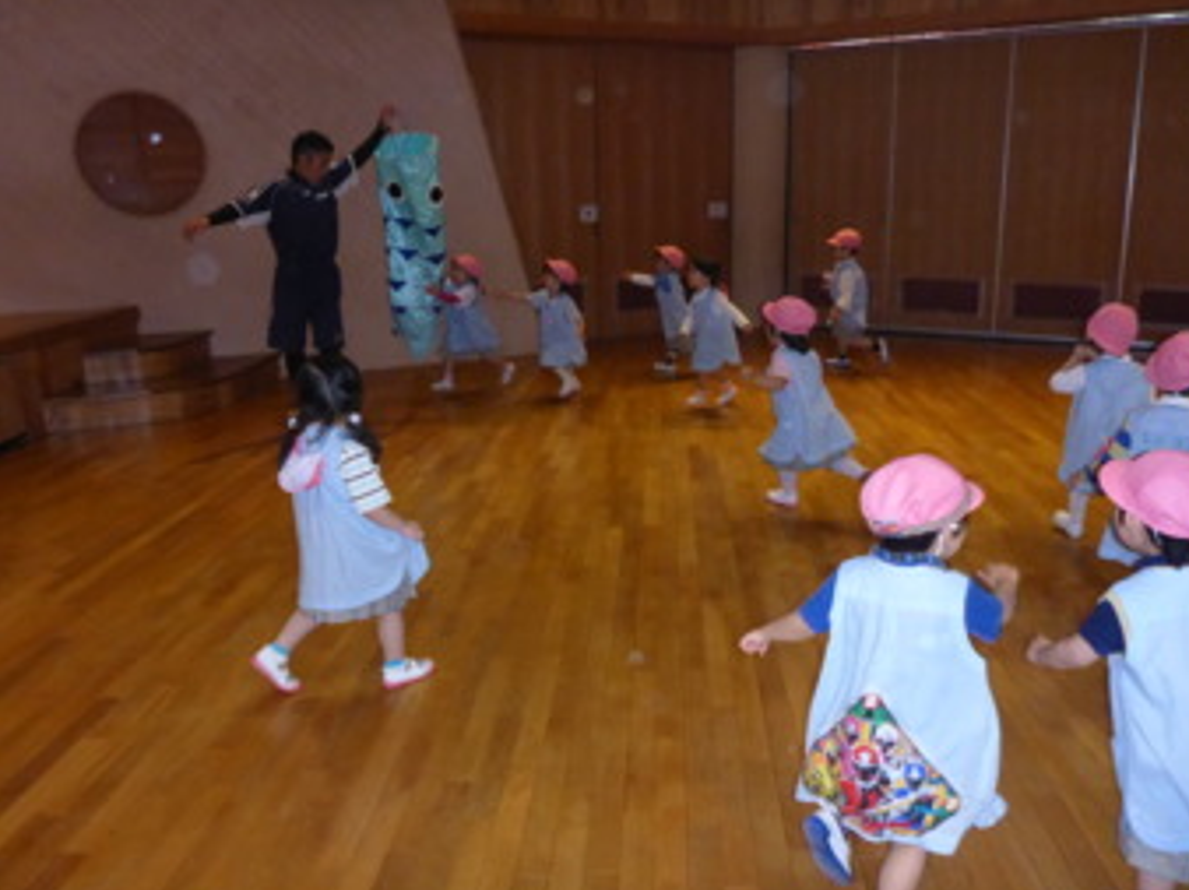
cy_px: 447
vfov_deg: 48.2
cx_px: 612
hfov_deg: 61.7
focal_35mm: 29
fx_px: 995
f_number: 3.3
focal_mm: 4.9
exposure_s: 1/125
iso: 800
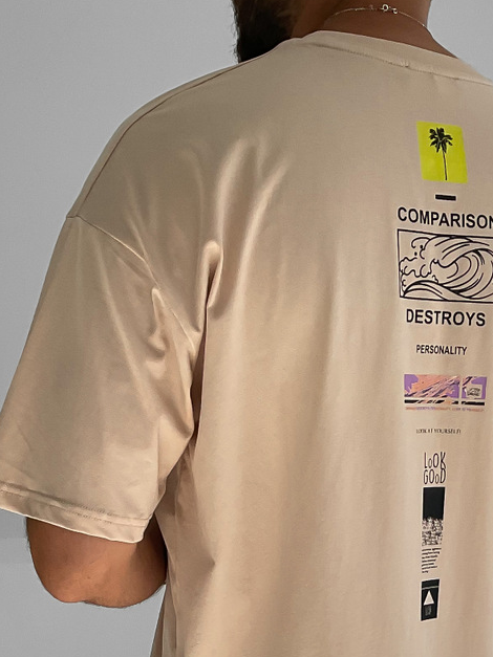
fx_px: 1406
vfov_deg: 23.7
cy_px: 814
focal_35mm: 74
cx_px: 400
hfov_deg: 19.7
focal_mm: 3
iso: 16
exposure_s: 1/470
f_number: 1.8
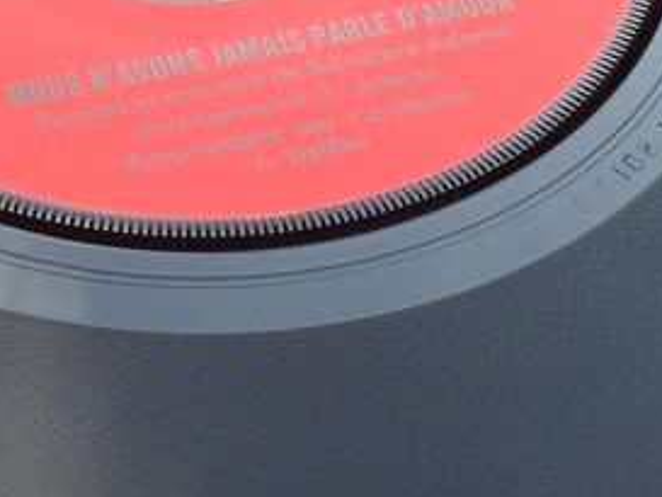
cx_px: 160
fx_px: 2449
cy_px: 11
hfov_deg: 15.3
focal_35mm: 128
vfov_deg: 11.5
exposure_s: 1/139
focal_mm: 4.28
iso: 50
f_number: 2.4
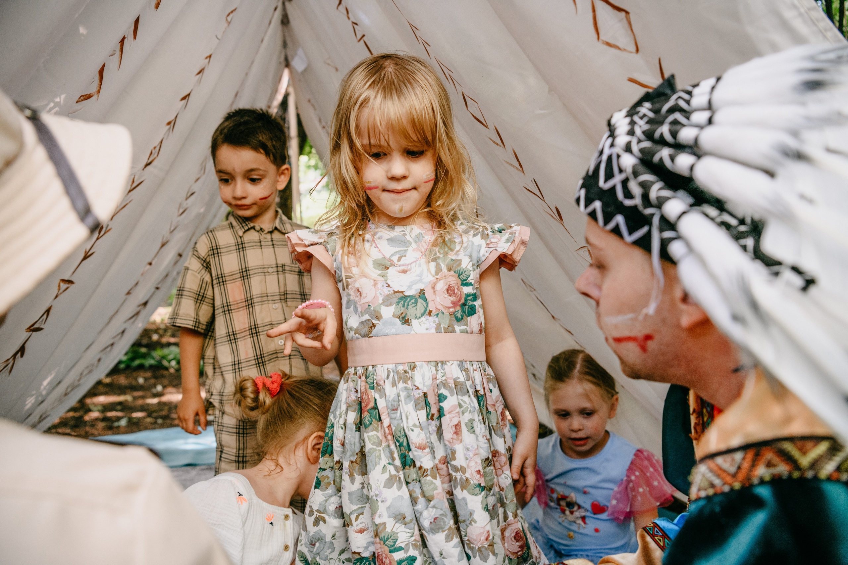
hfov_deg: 63.7
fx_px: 683
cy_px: 282
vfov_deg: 45.0
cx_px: 424
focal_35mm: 29
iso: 500
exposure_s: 1/160
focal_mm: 29
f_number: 3.5
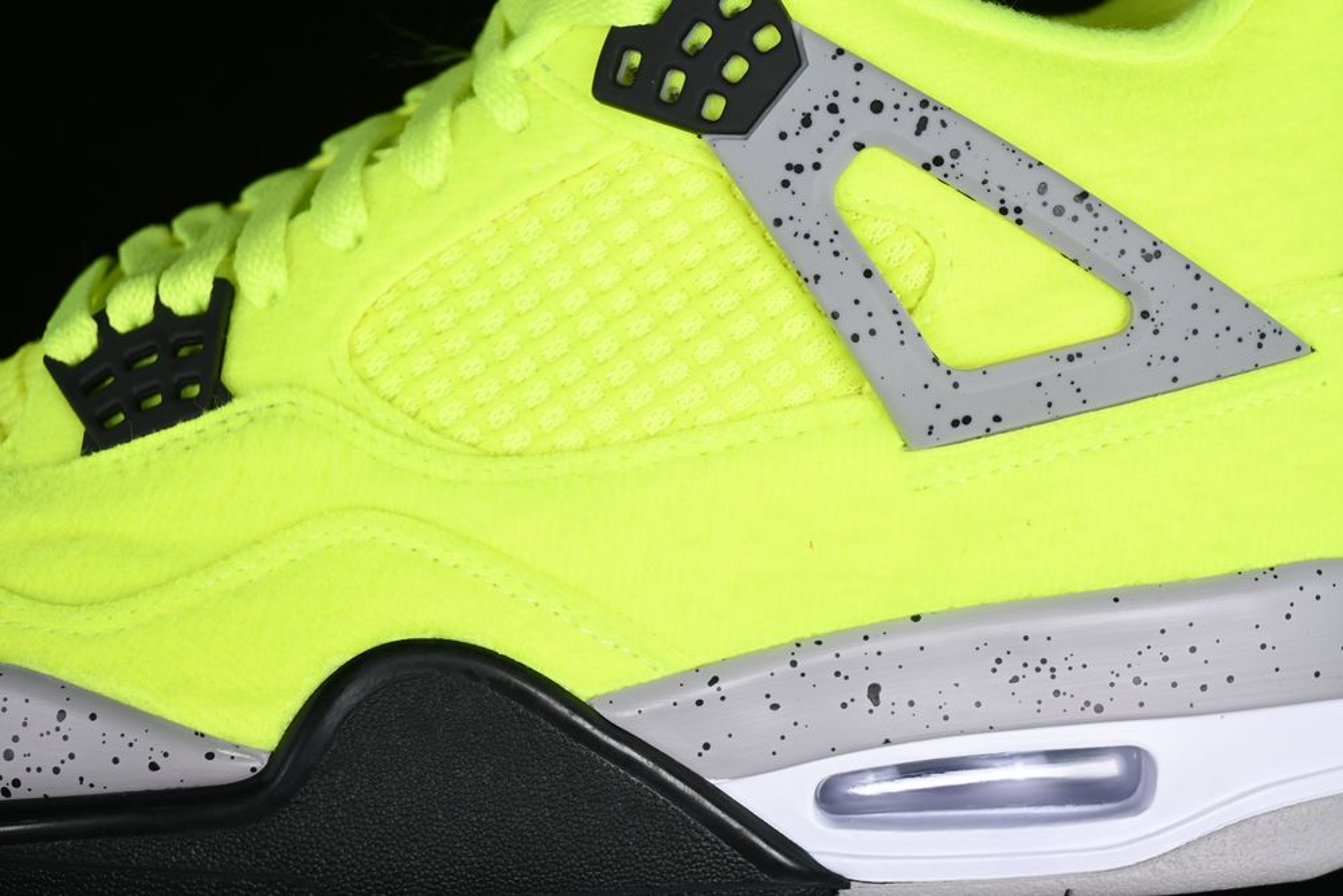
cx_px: 672
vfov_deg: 18.2
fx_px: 2798
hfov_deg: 27.0
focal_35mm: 75
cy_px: 448
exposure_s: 1/80
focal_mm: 50
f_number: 7.1
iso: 160
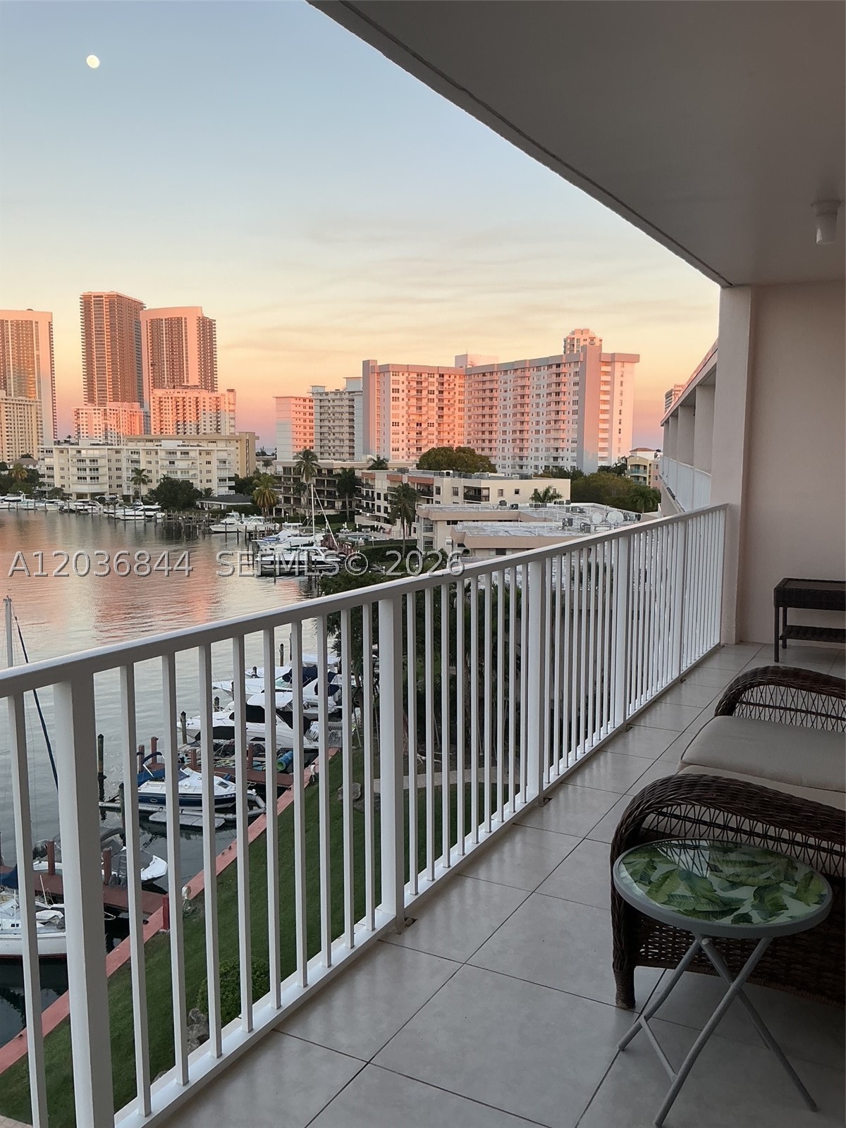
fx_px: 945
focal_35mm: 29
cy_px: 564
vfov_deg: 61.7
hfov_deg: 48.2
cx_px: 423
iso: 20
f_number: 1.8
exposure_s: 1/120
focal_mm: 3
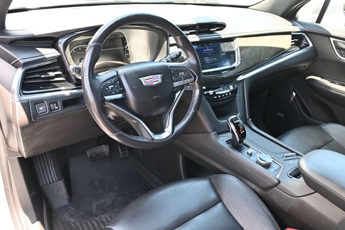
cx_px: 172
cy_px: 115
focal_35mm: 30
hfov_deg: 62.0
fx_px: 287
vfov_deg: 43.6
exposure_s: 1/125
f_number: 3.8
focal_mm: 20
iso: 800
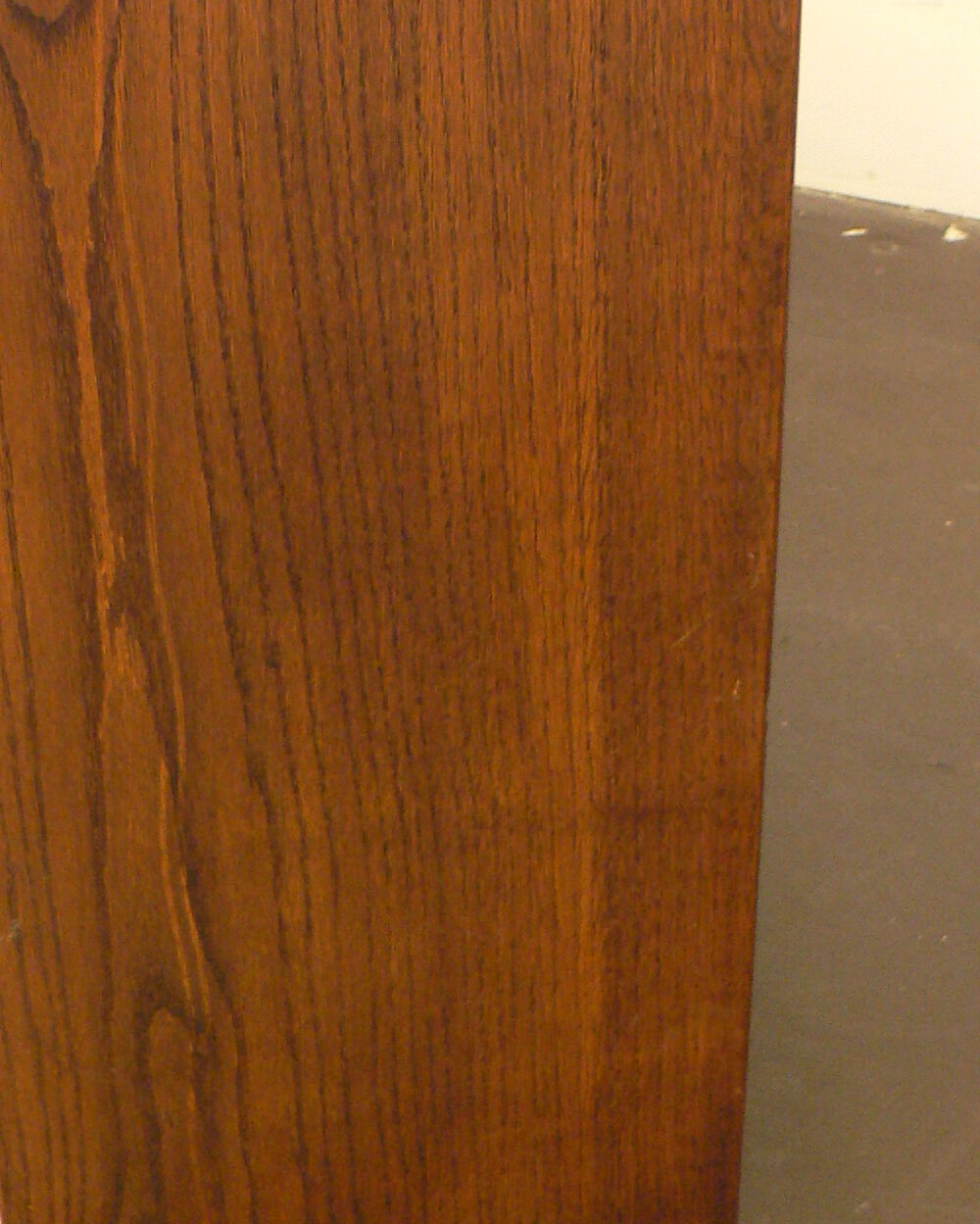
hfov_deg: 21.3
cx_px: 423
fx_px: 2609
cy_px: 191
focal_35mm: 72
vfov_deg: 25.8
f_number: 2.8
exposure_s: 1/10
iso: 200
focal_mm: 6
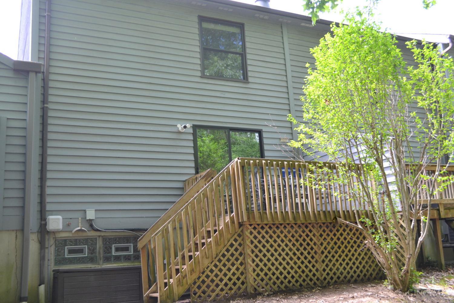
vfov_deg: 40.0
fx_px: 416
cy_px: 152
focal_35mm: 33
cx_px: 227
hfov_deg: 57.2
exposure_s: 1/125
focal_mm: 22
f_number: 5.6
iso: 400
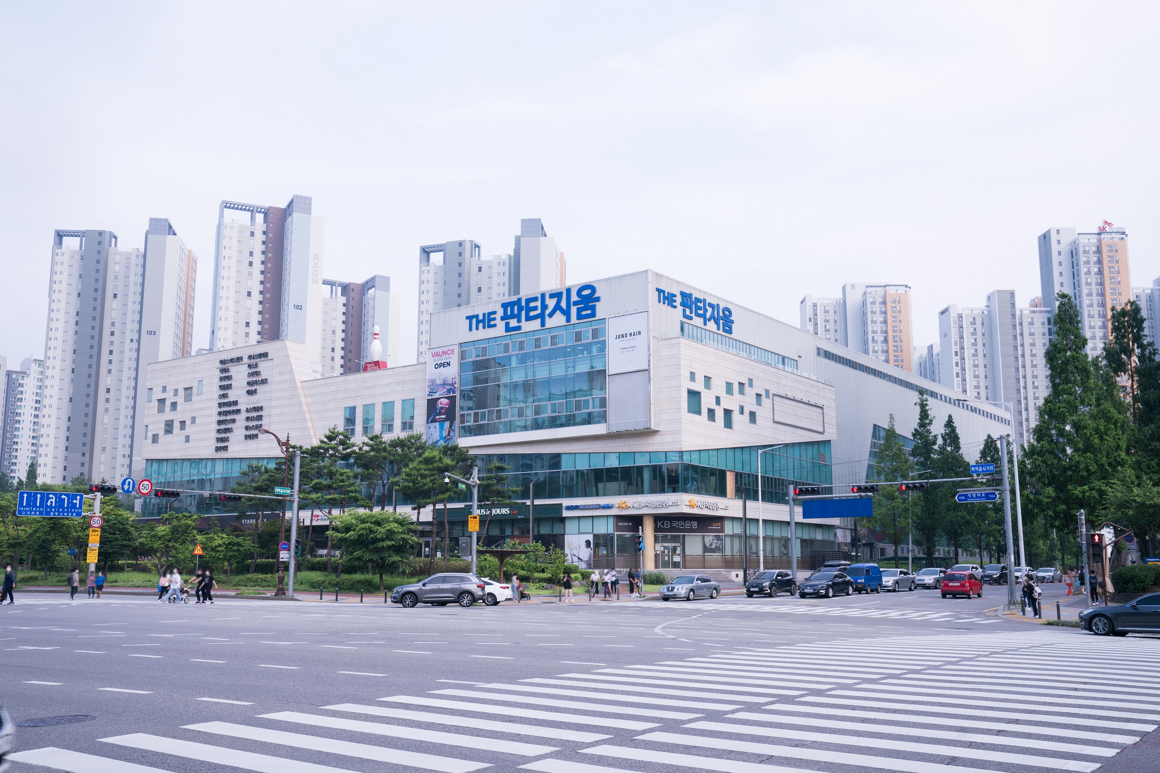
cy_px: 386
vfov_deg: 40.0
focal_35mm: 33
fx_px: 1063
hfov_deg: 57.2
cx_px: 580
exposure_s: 1/100
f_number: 8
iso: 100
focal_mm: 33
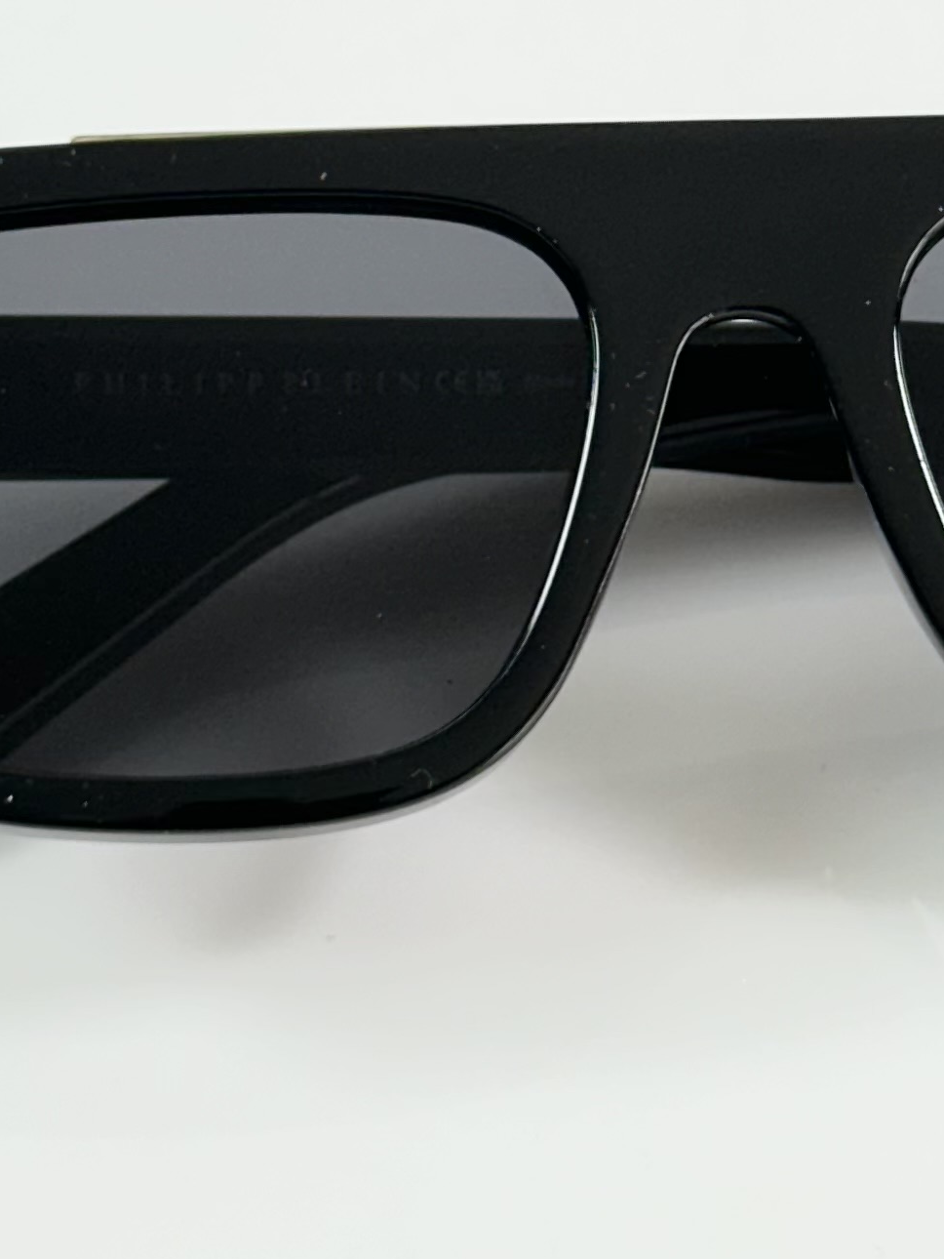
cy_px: 437
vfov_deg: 13.1
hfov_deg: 9.9
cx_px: 708
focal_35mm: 150
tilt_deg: -47.1
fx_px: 5452
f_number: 1.78
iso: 40
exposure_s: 1/103
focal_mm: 6.86
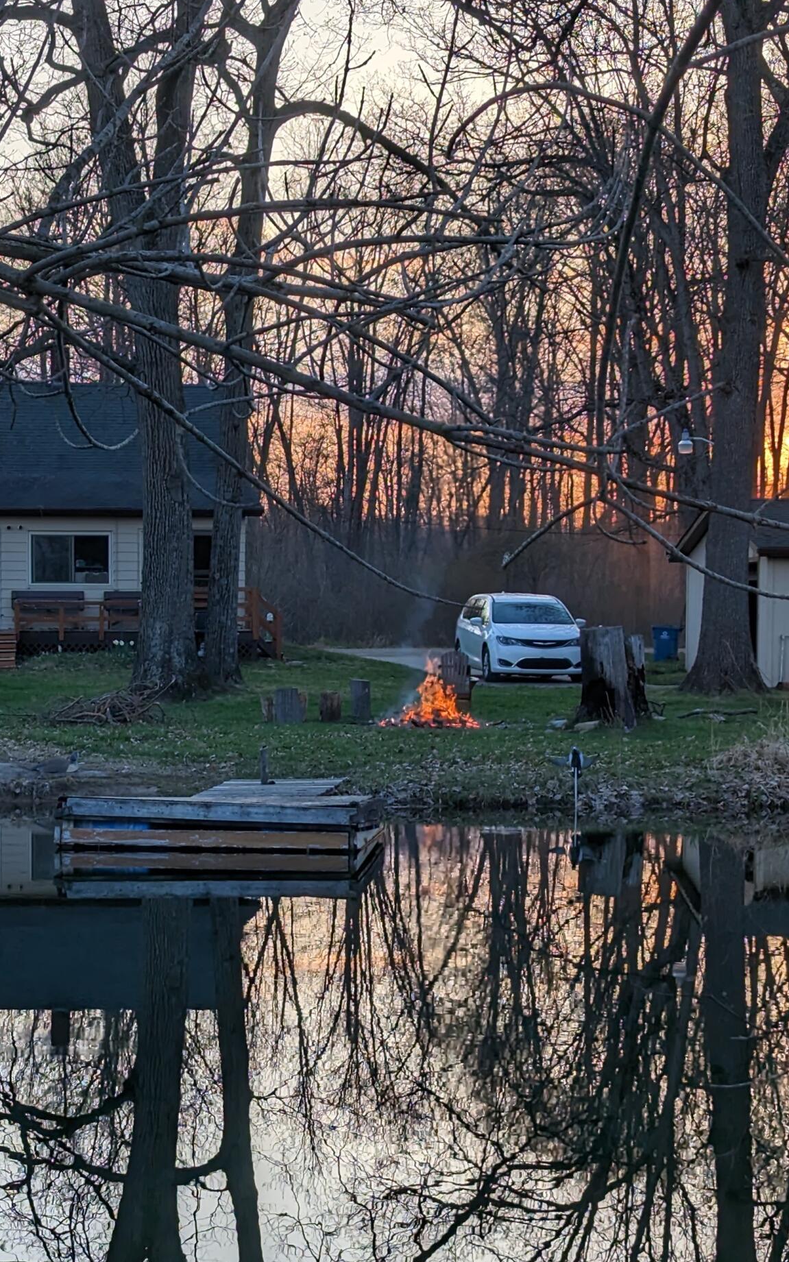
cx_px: 206
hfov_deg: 15.7
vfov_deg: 24.9
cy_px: 736
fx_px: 2855
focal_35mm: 83
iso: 46
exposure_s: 1/593
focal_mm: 6.81
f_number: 1.85
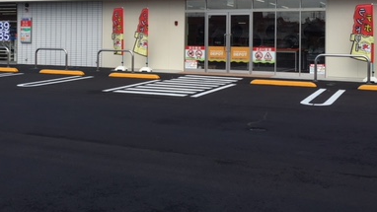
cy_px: 33
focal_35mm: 53
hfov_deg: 38.7
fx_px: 530
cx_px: 125
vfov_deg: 22.2
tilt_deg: +0.0
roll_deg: -0.5
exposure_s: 1/1374
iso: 25
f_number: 2.2
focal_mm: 4.15
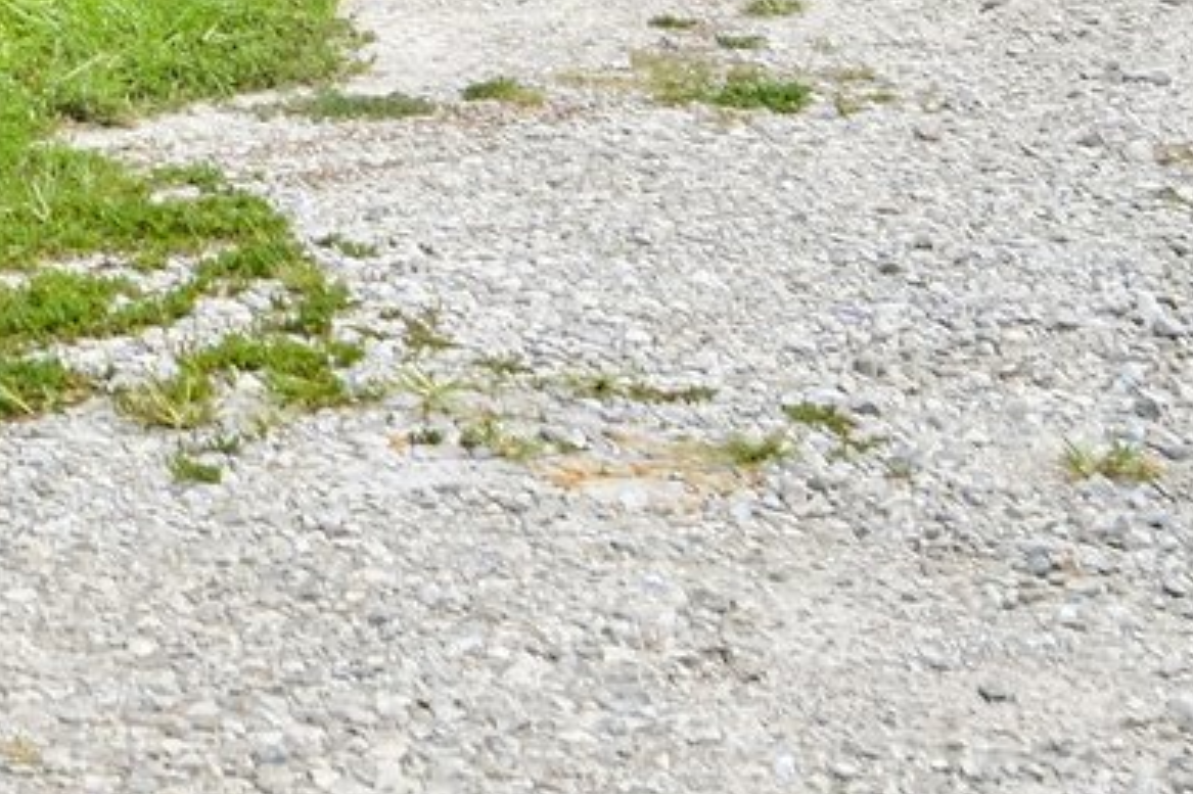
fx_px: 4538
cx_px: -647
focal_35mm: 137
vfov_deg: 9.2
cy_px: -967
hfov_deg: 14.0
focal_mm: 26
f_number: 8
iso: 100
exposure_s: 1/80
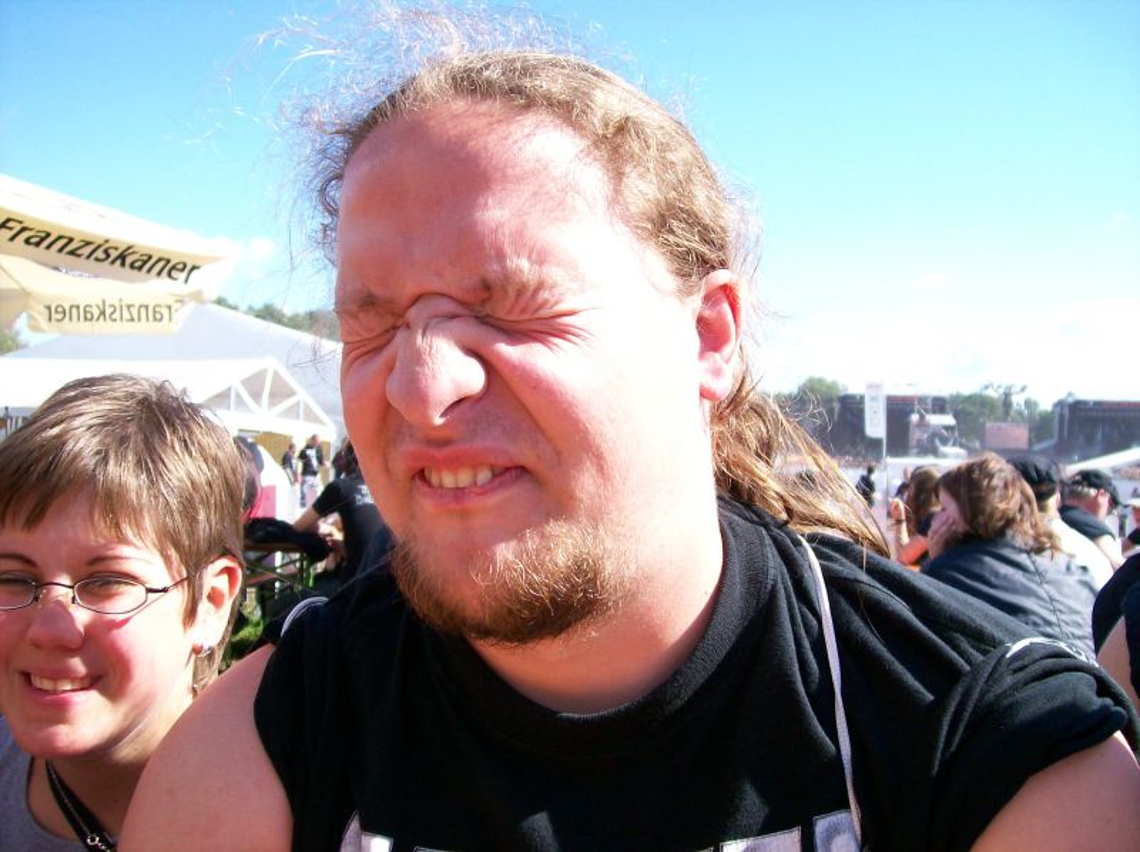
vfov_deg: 39.6
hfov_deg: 51.4
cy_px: 426
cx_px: 570
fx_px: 1184
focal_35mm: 36
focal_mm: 6
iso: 80
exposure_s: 1/604
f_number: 2.7
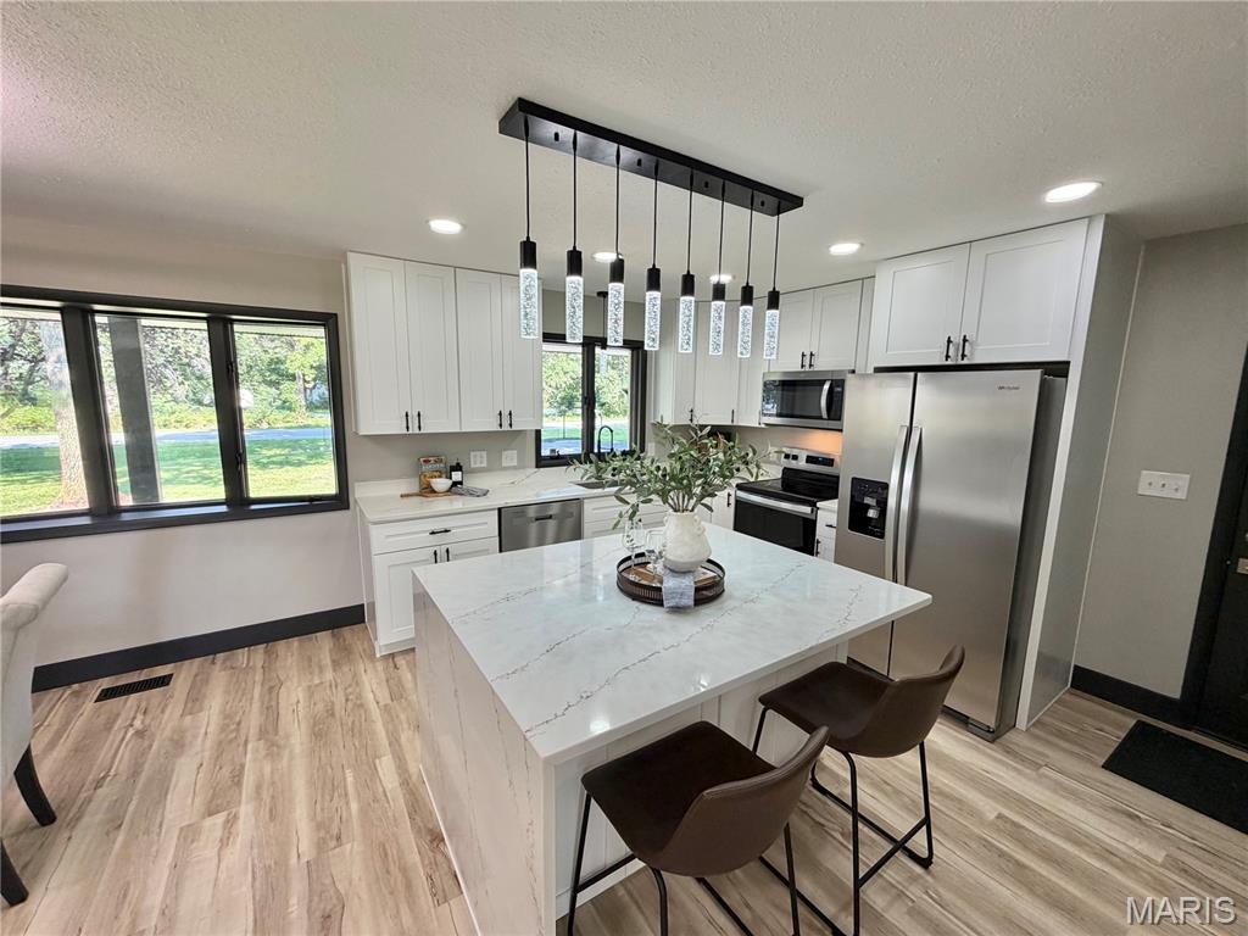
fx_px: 505
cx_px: 624
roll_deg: -0.9
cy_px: 468
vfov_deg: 85.7
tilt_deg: -8.6
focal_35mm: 14
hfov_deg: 102.1
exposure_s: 1/121
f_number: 2.2
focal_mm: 2.22
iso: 125
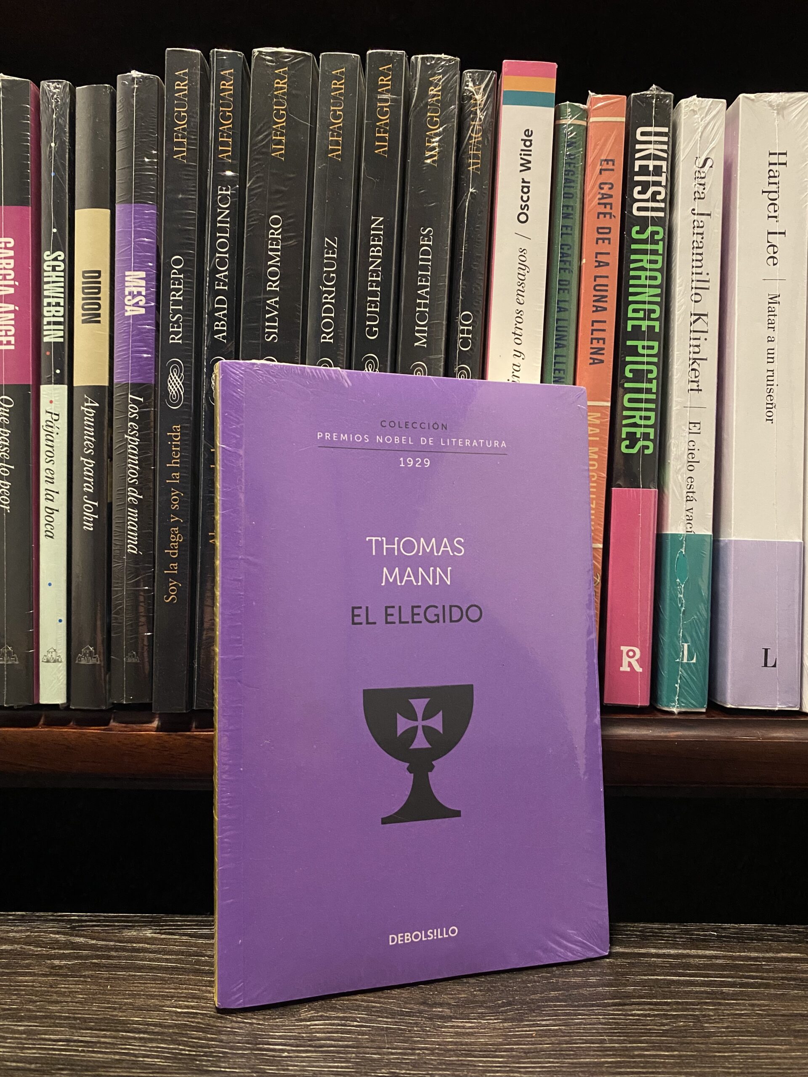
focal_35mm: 26
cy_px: 538
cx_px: 404
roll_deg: +0.0
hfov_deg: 53.1
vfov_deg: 67.3
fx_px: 809
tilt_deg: -0.1
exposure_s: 1/30
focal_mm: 4.25
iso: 800
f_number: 1.8
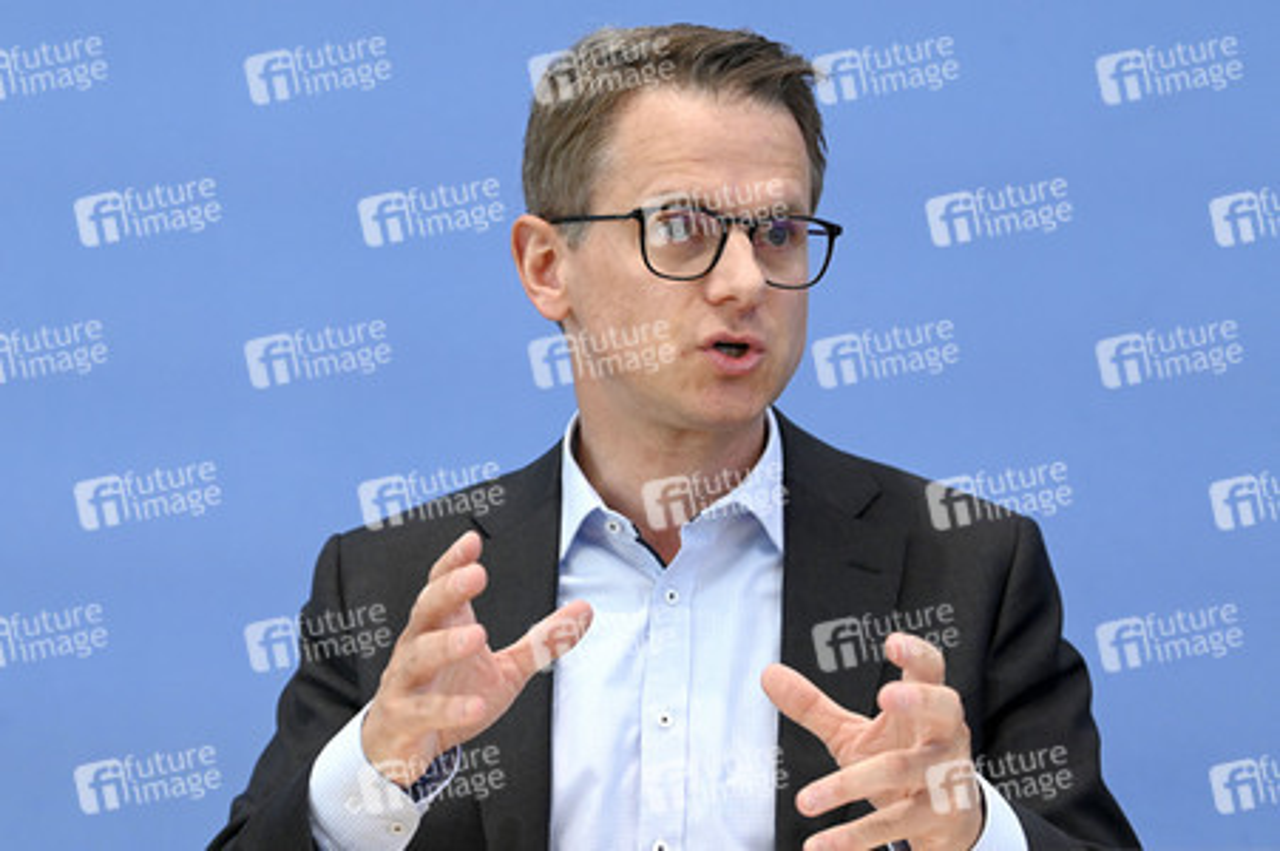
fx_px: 3908
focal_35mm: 110
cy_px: 426
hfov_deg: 18.6
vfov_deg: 12.4
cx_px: 640
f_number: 5.6
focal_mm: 110
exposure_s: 1/640
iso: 3200
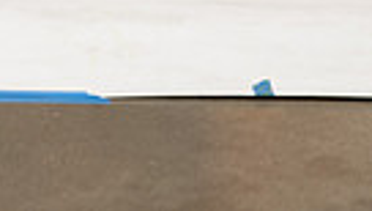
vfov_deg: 4.8
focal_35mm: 242
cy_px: -403
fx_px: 2391
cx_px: 79
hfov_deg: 8.9
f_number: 5.6
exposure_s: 1/250
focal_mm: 70
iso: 200
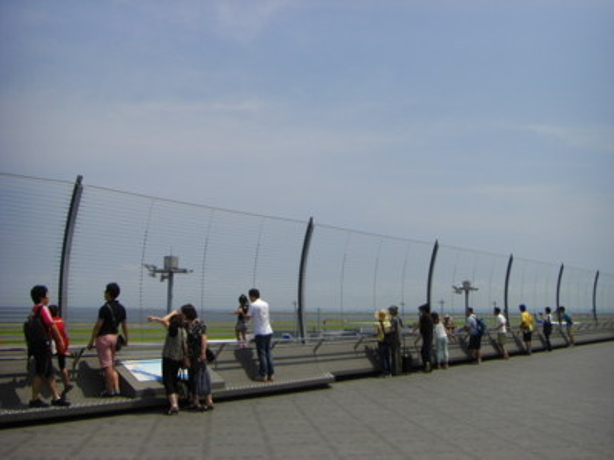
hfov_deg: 49.0
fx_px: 674
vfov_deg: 37.7
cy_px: 230
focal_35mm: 38
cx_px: 307
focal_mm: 6.3
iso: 50
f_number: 4.6
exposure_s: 1/640
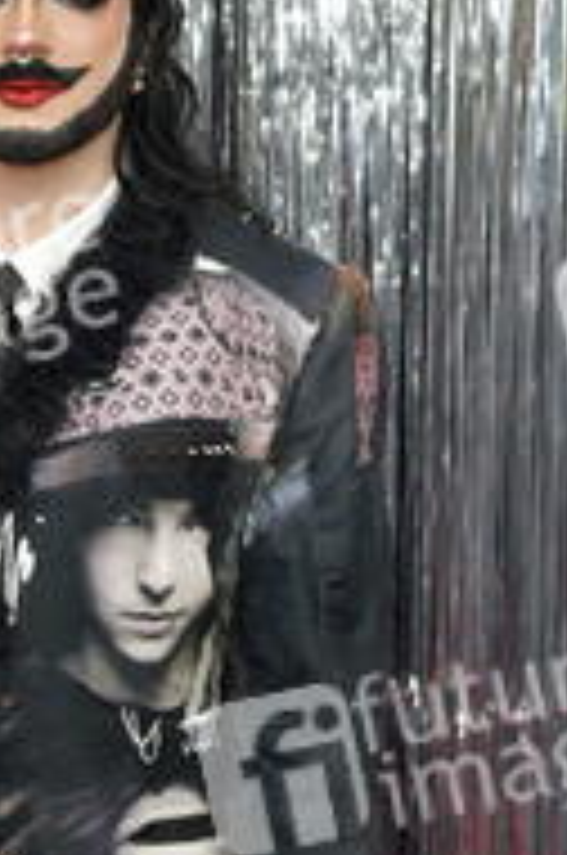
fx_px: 4244
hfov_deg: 7.6
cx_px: 18
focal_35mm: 179
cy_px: 526
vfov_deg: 11.5
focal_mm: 85
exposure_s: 1/200
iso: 640
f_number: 7.1
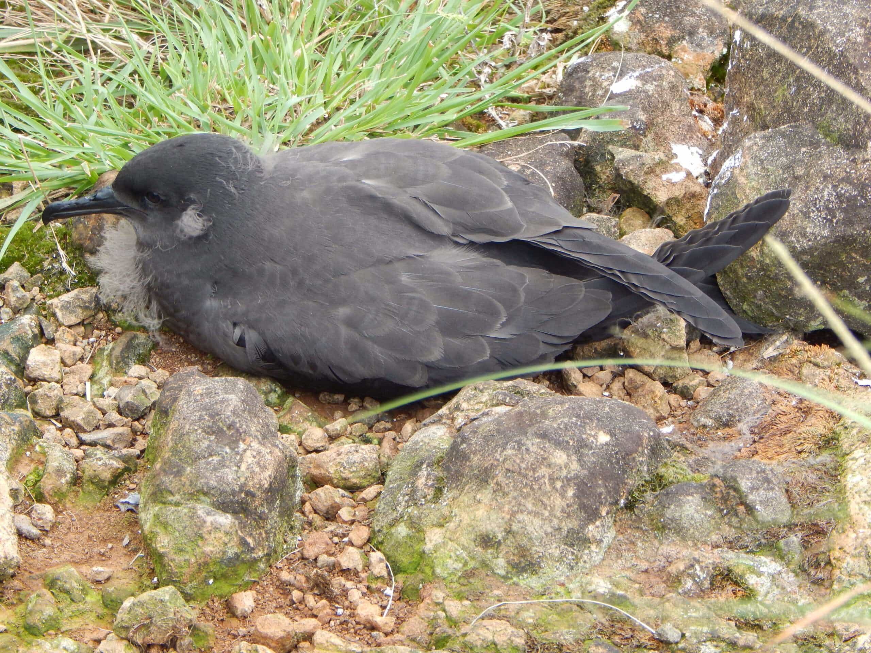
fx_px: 7020
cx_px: 436
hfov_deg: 7.1
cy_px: 326
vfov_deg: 5.3
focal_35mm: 279
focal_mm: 50.1
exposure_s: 1/50
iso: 125
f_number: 5.7
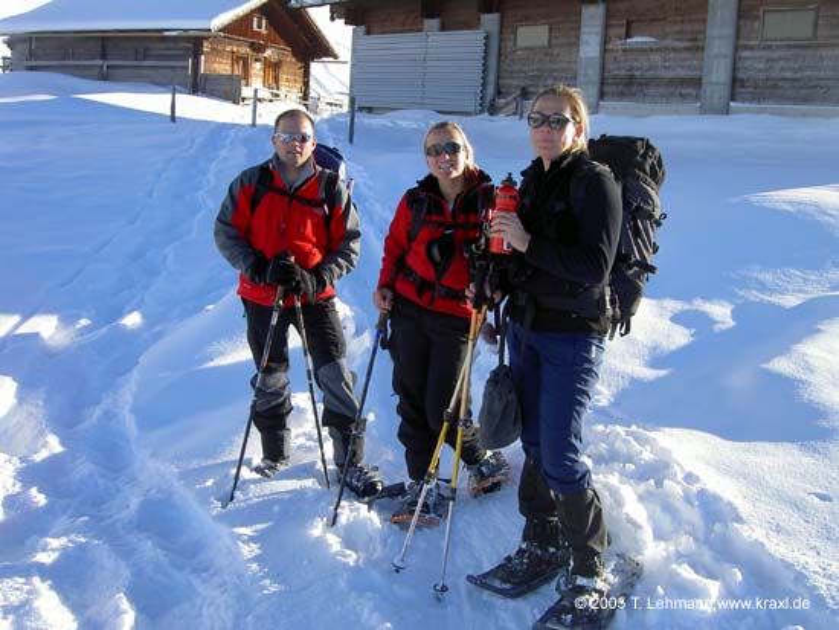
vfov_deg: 36.8
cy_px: 315
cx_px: 420
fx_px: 946
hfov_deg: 47.8
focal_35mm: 39
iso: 100
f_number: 4.7
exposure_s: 1/200
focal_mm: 8
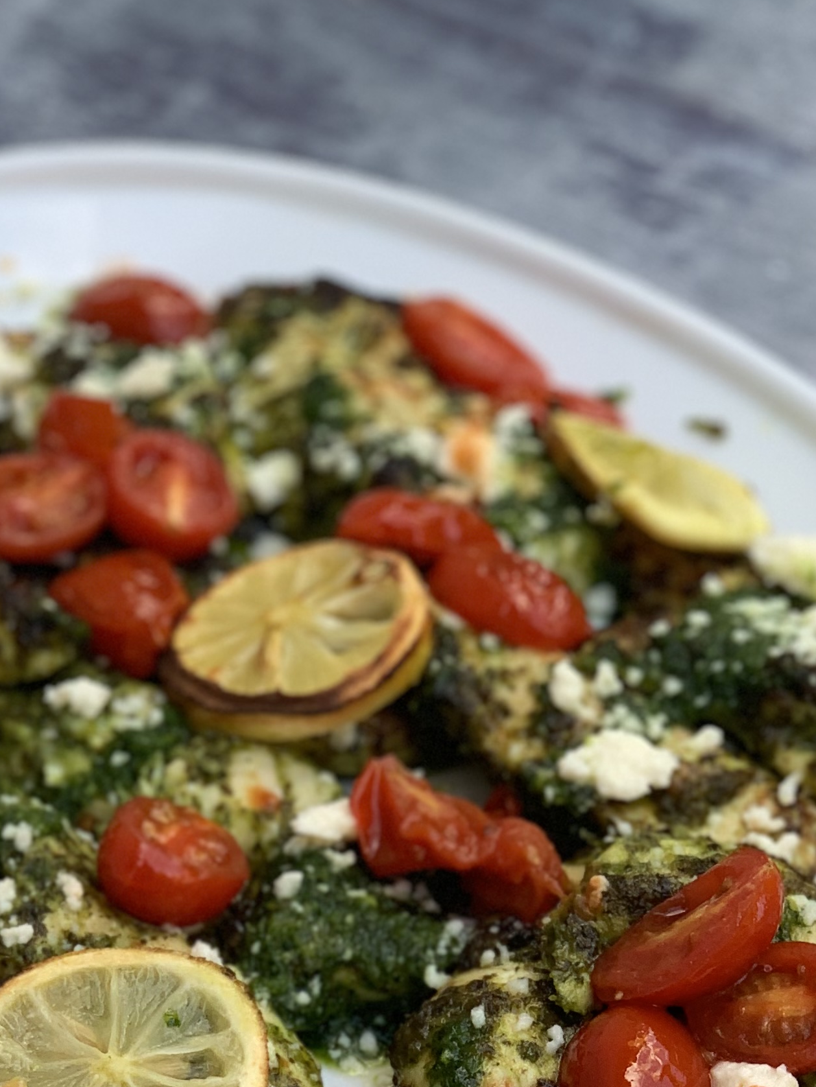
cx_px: 270
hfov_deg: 11.8
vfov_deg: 15.3
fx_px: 3928
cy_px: 1224
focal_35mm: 125
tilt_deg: -45.7
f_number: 2.4
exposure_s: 1/122
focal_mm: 6
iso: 32
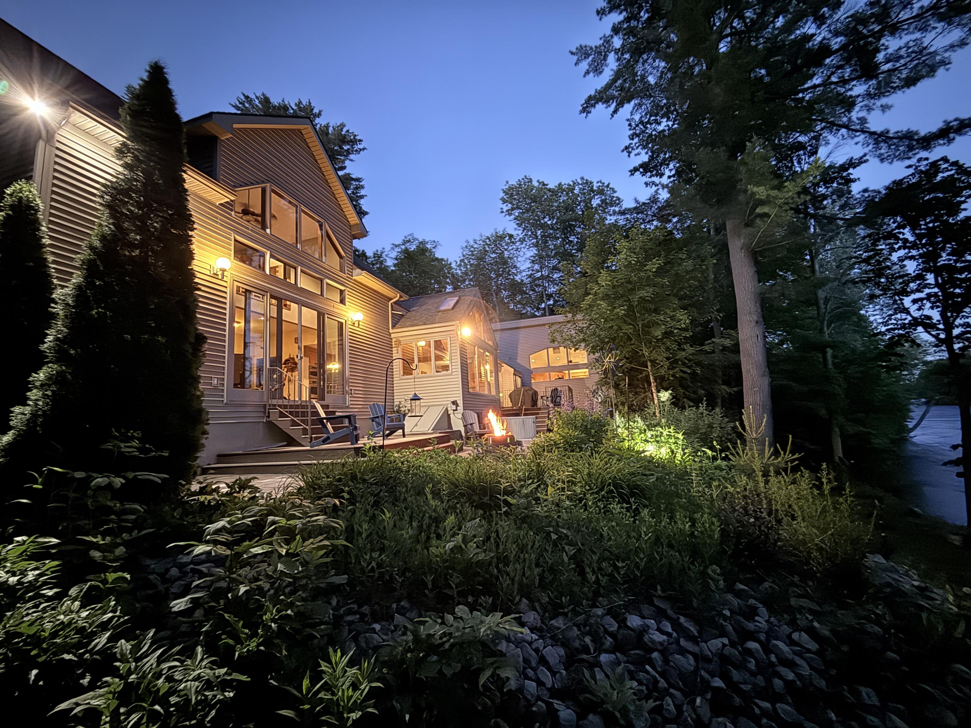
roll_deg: +4.0
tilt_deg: +8.7
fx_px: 393
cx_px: 486
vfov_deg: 85.7
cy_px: 364
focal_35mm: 14
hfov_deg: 102.1
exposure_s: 1/15
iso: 1000
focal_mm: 2.22
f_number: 2.2
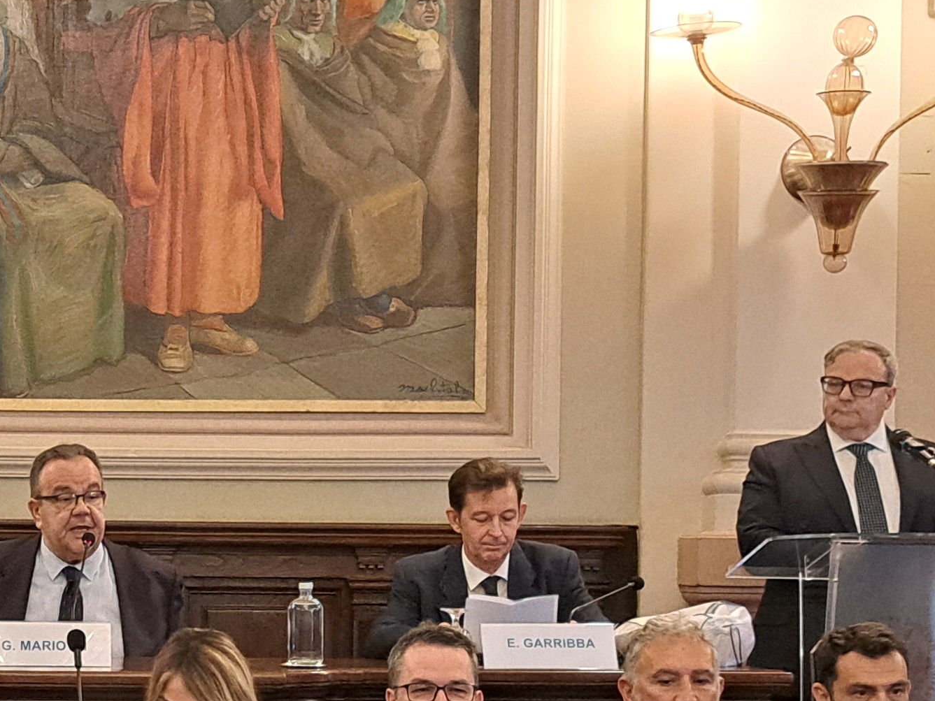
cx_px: 35
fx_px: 2242
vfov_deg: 17.6
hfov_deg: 22.8
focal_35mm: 83
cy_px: 612
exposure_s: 1/60
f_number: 1.8
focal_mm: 5.23
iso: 320
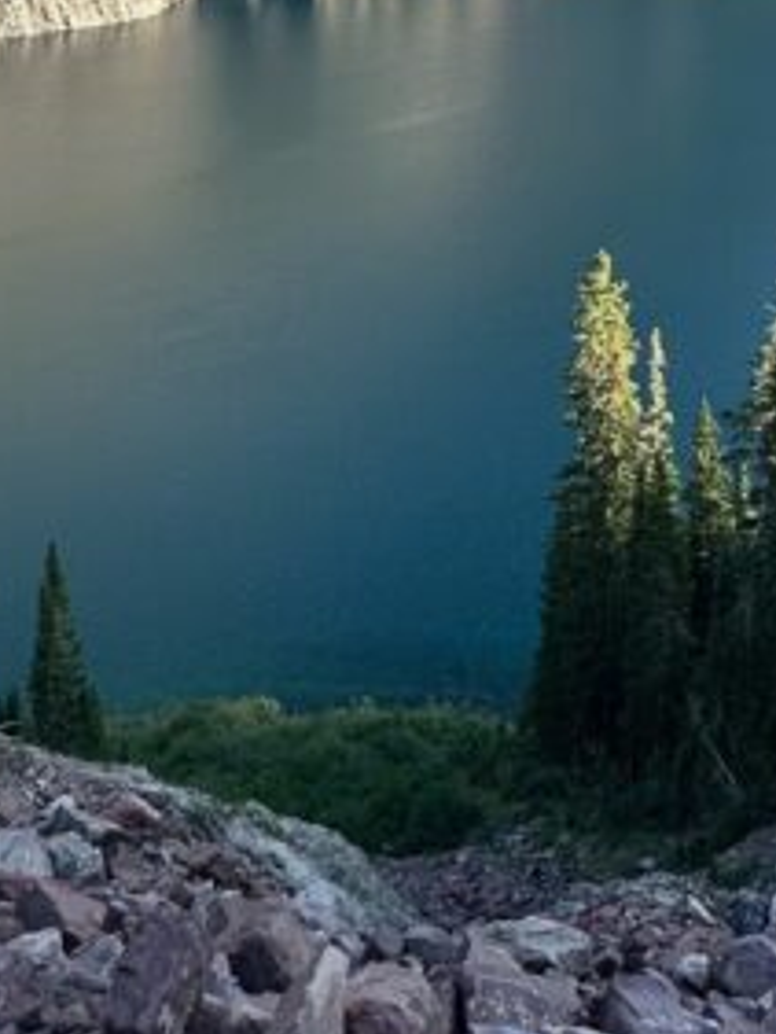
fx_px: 1523
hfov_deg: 28.6
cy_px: -99
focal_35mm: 51
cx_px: 364
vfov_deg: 32.9
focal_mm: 2.22
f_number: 2.2
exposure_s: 1/633
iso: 40
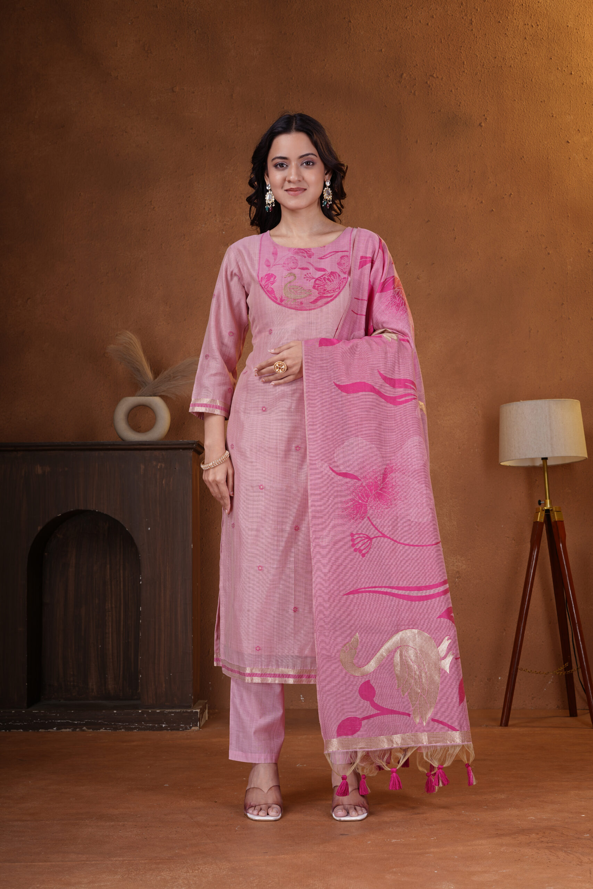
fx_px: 1235
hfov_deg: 27.0
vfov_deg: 39.6
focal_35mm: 50
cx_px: 296
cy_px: 444
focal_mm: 50
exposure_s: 1/160
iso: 64
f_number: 8
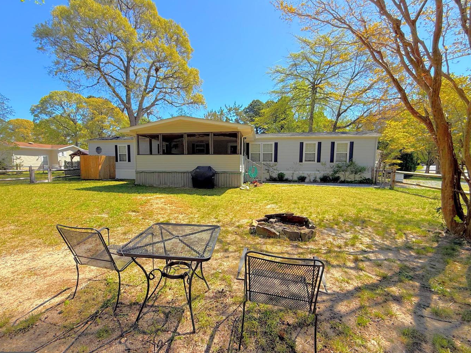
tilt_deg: -5.1
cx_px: 226
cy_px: 183
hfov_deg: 98.1
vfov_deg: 81.7
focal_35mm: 15
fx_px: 204
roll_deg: -0.9
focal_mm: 2.22
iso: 50
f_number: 2.2
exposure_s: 1/901
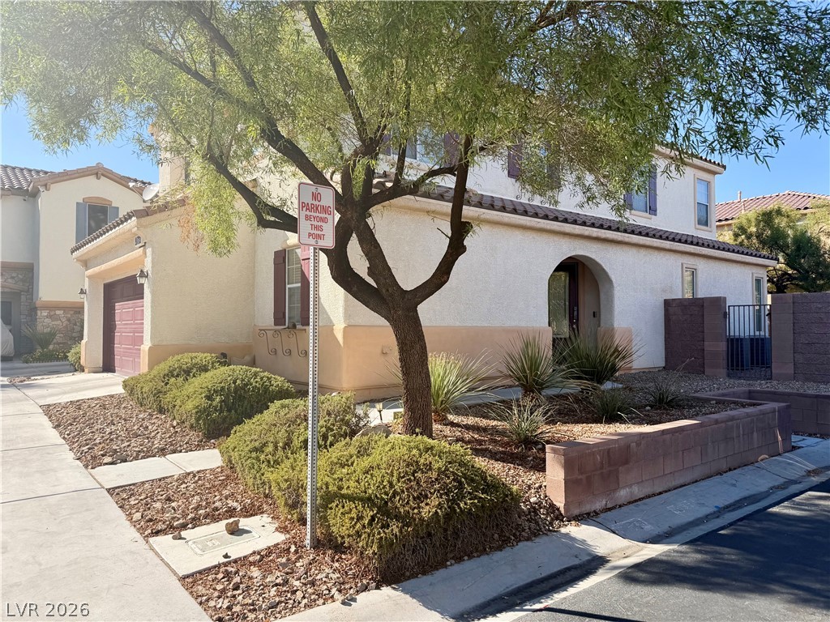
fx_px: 575
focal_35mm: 24
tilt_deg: +1.9
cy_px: 311
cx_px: 415
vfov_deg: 56.8
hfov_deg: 71.6
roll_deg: +0.2
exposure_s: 1/2445
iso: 80
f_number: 1.78
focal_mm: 6.76
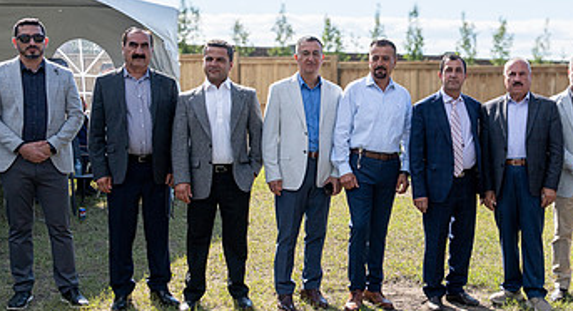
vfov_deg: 23.8
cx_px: 414
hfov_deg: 41.4
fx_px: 738
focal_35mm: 49
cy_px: 162
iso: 320
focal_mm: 24
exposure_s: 1/2000
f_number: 5
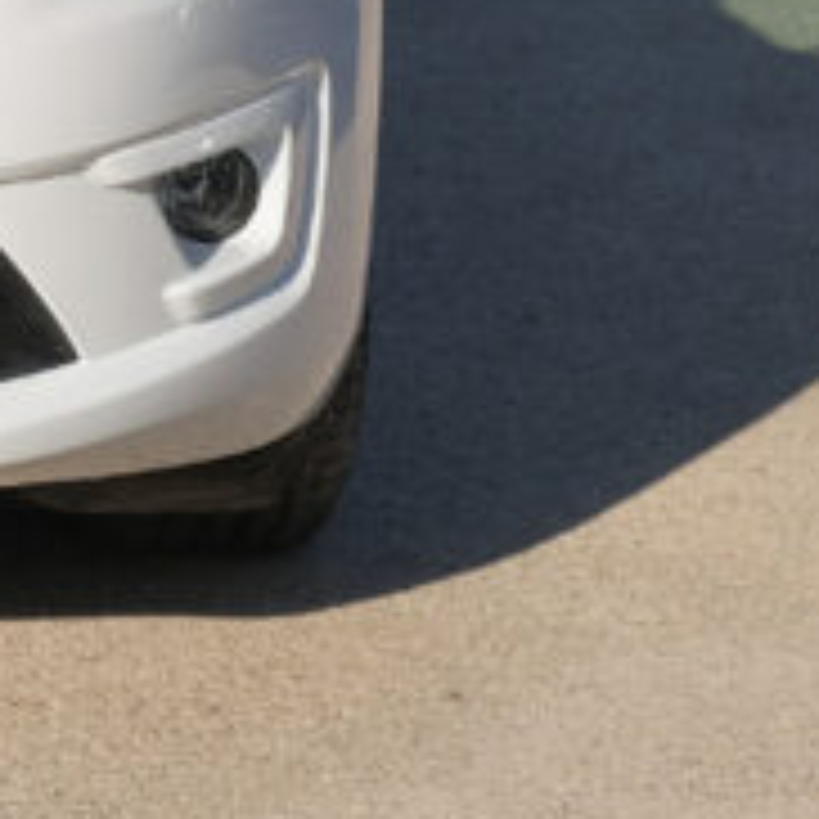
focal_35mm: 201
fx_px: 5380
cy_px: -362
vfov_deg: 8.5
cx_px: -702
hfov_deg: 8.4
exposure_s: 1/320
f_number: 9
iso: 160
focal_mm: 28
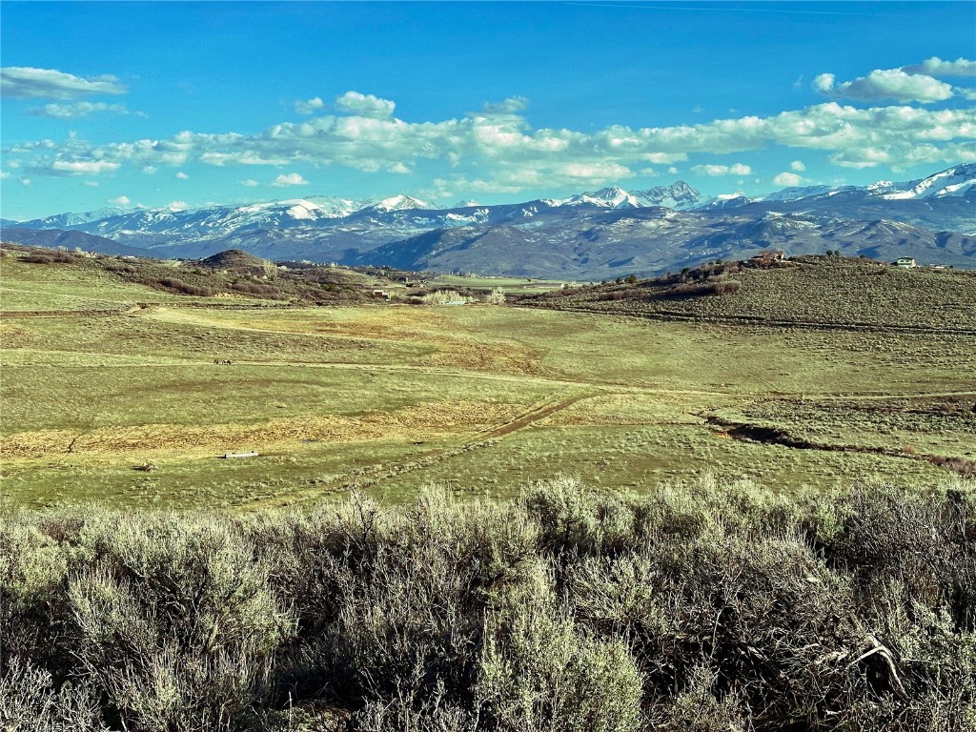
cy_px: 366
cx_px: 488
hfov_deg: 39.7
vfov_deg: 30.3
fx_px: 1353
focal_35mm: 48
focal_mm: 6.86
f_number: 1.78
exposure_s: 1/3058
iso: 64
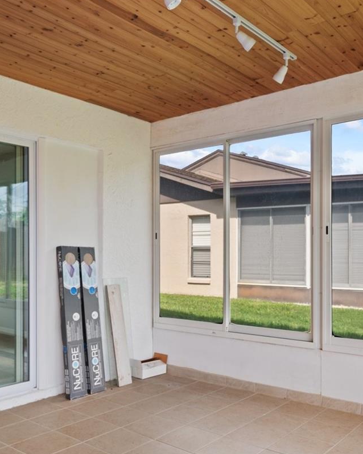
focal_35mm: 32
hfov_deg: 45.6
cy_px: 259
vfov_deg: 55.5
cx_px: 208
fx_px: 430
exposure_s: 1/15
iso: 320
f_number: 8
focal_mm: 17
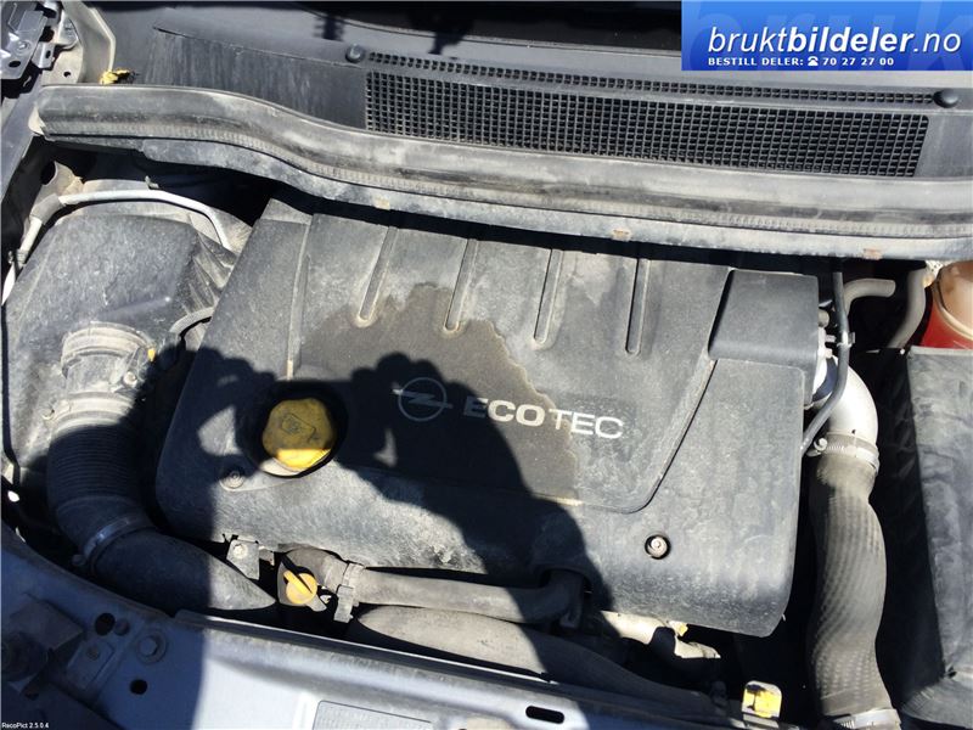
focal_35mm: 29
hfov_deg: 61.7
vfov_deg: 48.2
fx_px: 815
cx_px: 486
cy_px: 365
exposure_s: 1/954
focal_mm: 4.15
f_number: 2.2
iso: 32
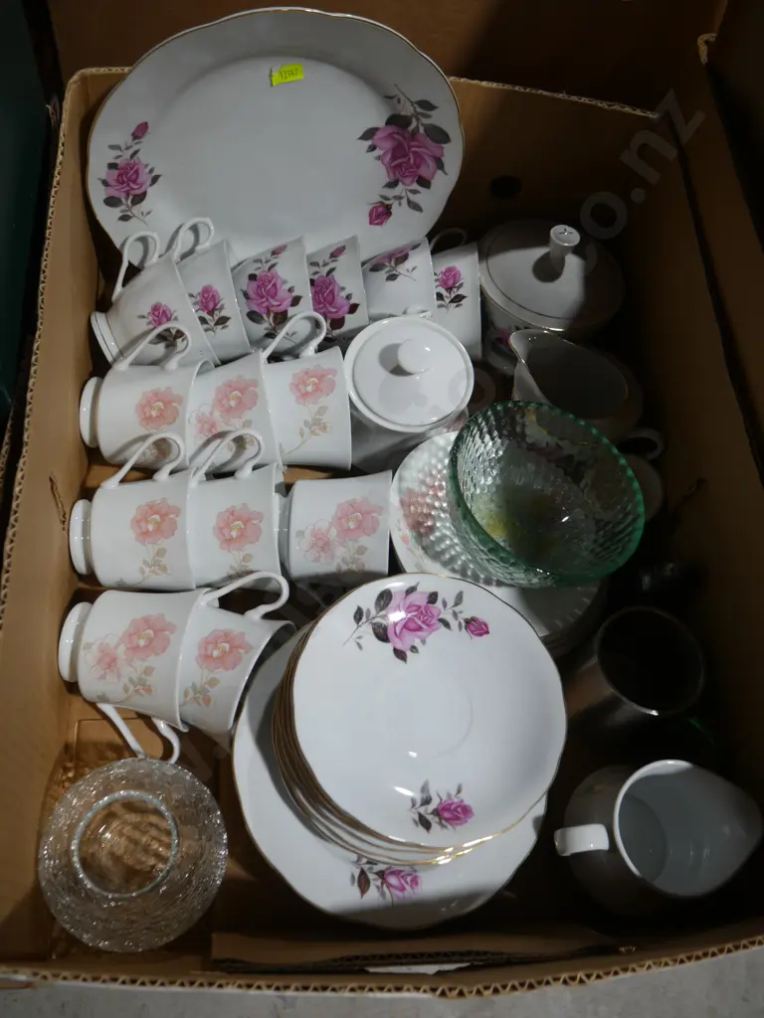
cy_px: 509
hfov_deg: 46.8
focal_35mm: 30
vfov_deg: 60.0
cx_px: 382
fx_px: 883
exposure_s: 1/100
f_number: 3.6
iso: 200
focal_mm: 15
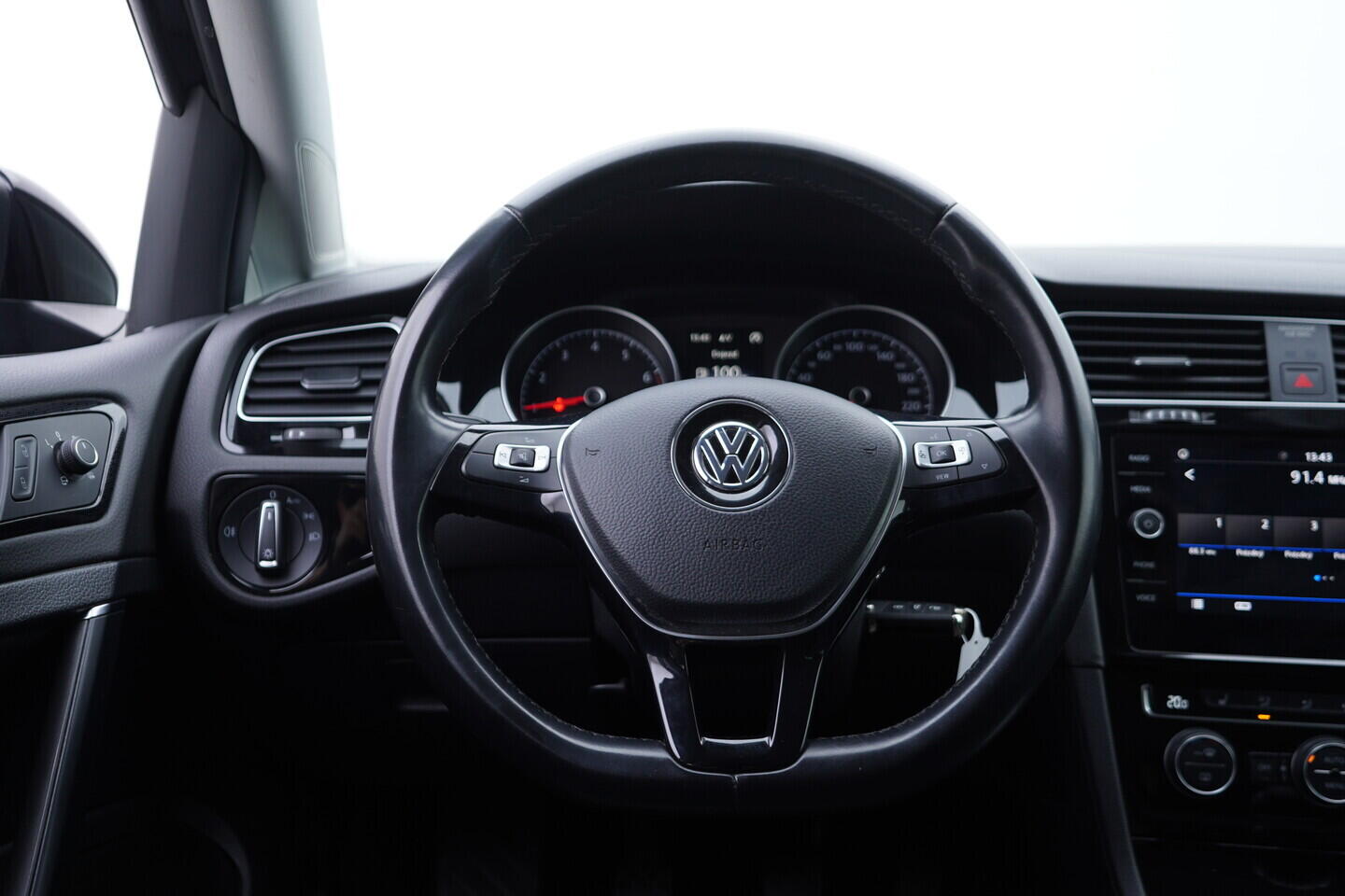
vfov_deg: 36.9
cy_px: 448
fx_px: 1345
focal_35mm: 36
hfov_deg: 53.1
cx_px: 672
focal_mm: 24
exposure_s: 1/40
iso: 125
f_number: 2.8
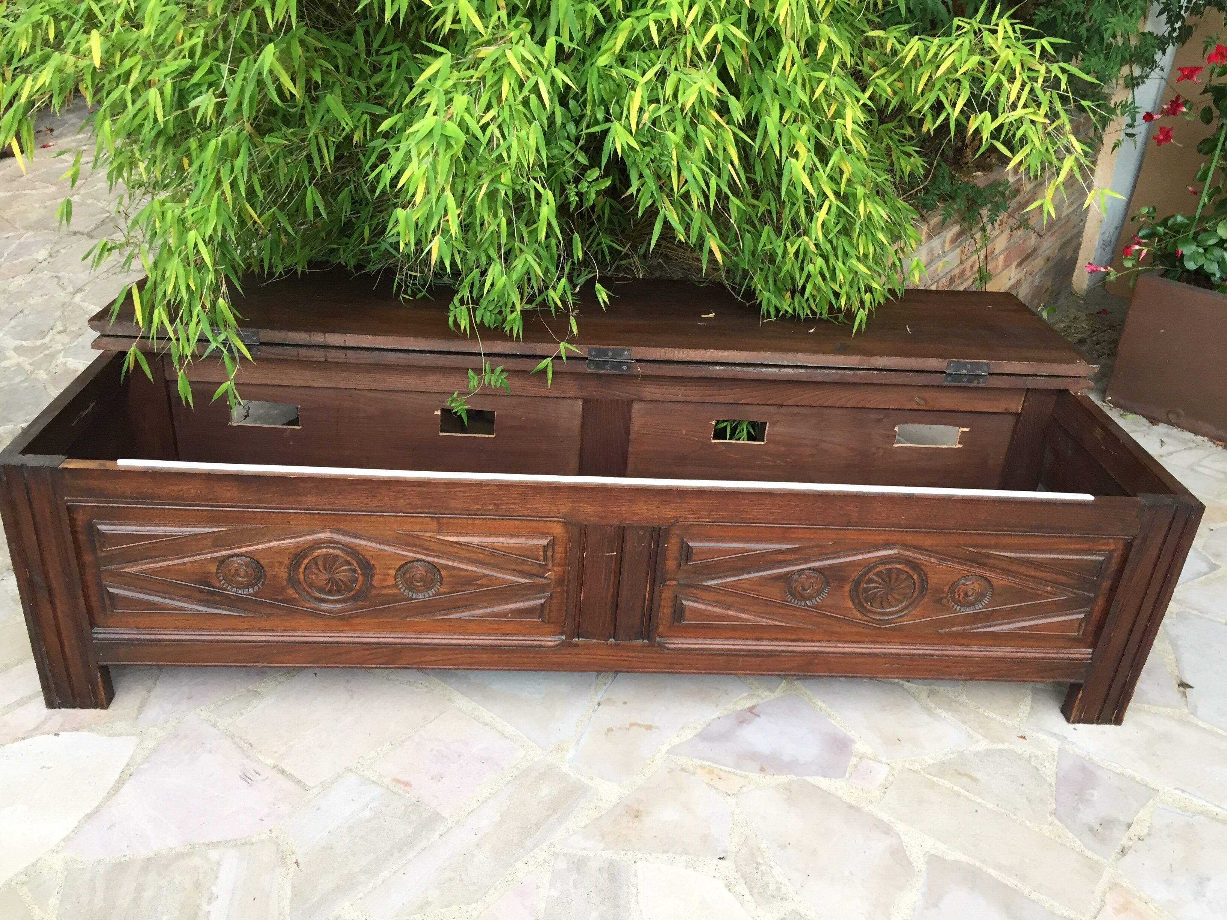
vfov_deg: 48.2
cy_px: 460
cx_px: 614
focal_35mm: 29
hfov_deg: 61.7
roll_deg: +4.1
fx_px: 1028
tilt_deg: -35.2
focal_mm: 4.15
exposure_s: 1/40
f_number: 2.2
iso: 32
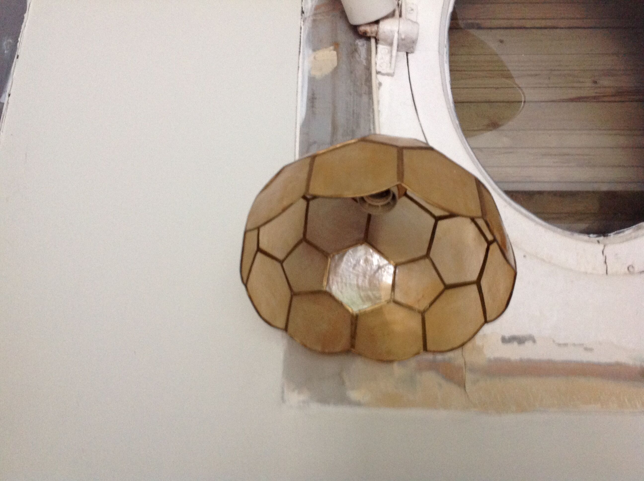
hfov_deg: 52.7
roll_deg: +0.8
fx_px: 650
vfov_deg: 40.6
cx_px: 322
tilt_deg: +19.8
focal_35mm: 35
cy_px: 240
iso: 250
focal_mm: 4.28
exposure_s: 1/15
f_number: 2.4
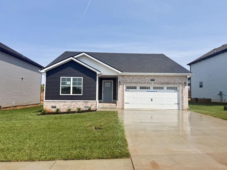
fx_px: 157
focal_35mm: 24
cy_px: 85
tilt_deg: +5.2
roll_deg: -0.9
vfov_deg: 56.8
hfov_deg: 71.6
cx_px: 114
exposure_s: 1/6711
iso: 80
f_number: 1.78
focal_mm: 6.76
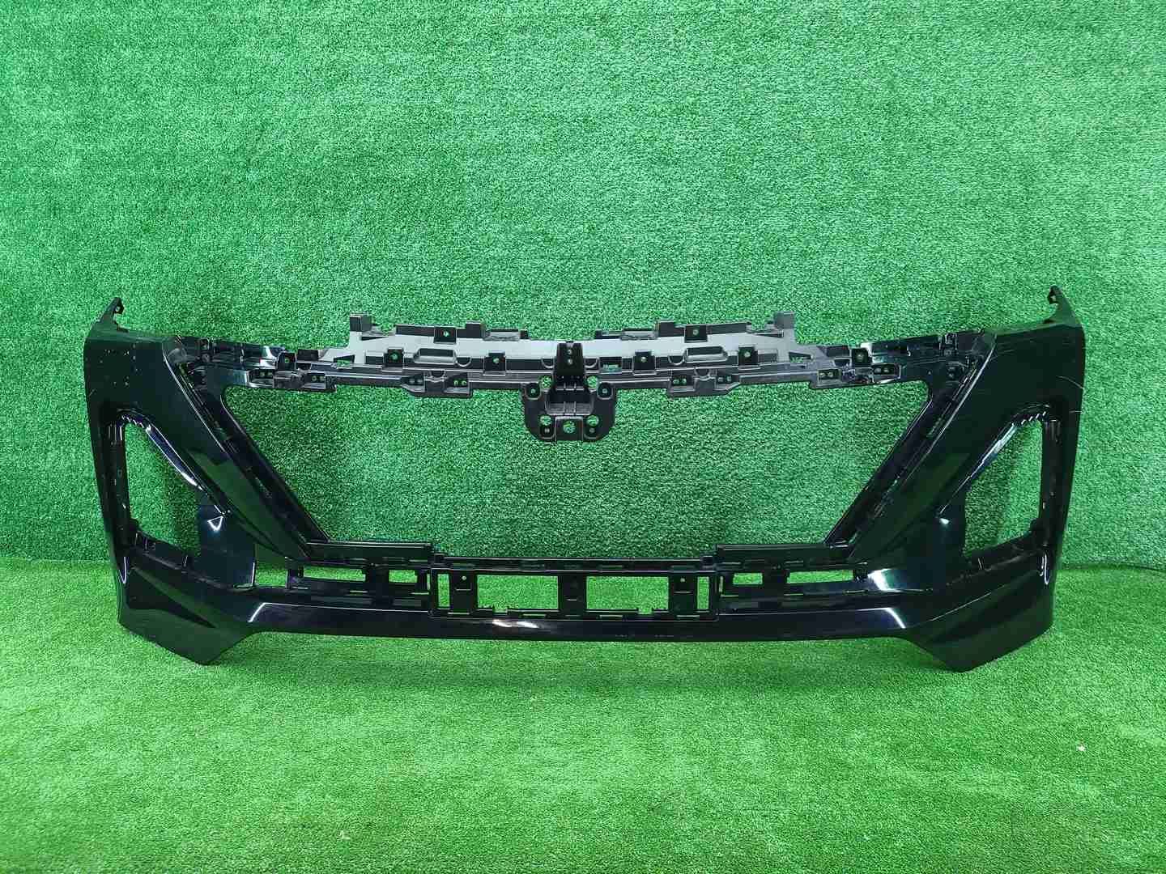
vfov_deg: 53.1
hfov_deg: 67.3
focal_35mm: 26
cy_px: 437
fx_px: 876
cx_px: 583
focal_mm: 5.4
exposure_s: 1/50
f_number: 1.8
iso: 243
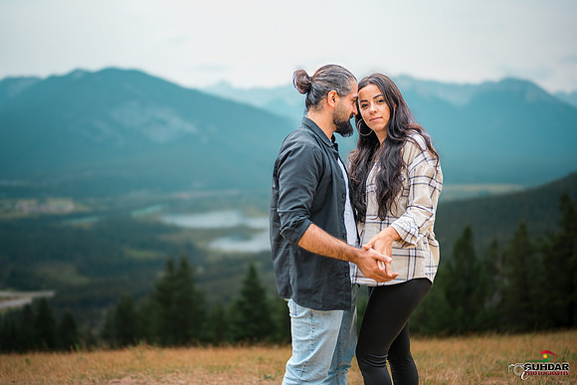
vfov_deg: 37.9
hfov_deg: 54.4
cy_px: 192
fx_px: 561
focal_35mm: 35
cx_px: 288
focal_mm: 35
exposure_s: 1/4000
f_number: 1.2
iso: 200
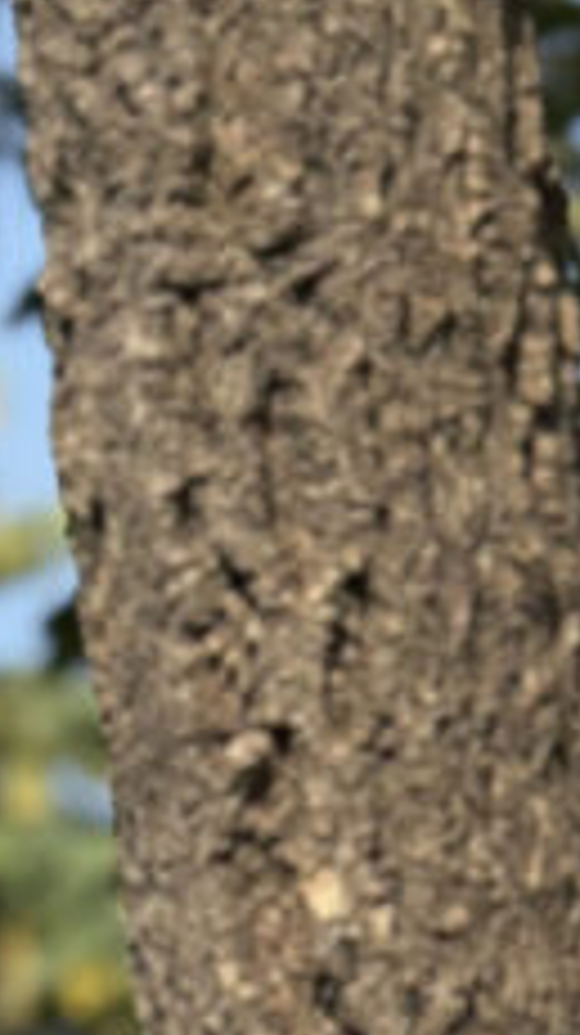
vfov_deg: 11.5
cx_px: 1286
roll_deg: -9.1
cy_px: 1341
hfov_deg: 6.4
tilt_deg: +18.1
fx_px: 4987
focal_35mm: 182
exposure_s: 1/2611
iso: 64
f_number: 1.78
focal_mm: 6.76
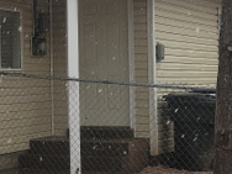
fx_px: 911
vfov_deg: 10.9
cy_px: 78
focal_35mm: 136
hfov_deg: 13.9
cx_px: -70
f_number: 1.8
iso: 20
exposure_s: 1/179
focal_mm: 7
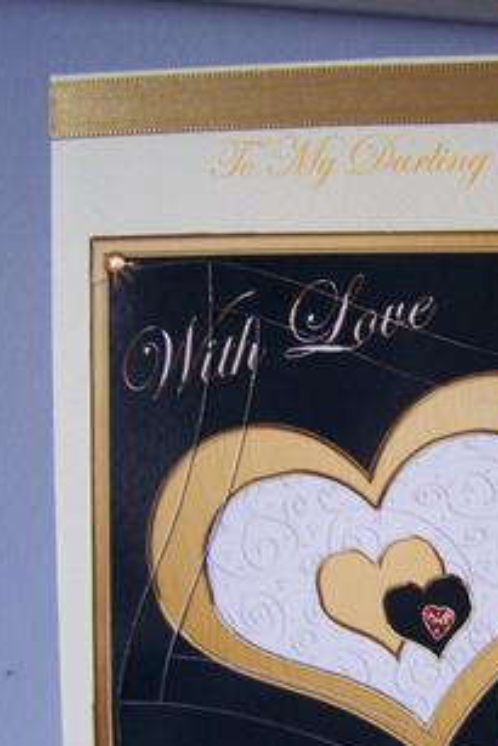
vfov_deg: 34.0
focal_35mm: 58
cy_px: 527
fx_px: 1202
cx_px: 398
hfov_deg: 23.1
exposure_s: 1/20
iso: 140
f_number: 2.8
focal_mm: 6.3
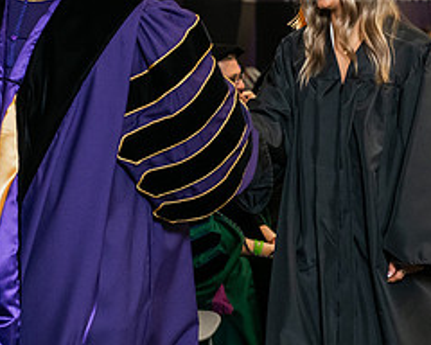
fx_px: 2028
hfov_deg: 12.1
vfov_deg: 9.7
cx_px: 199
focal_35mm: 159
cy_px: 31
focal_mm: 70
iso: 2500
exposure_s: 1/200
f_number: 5
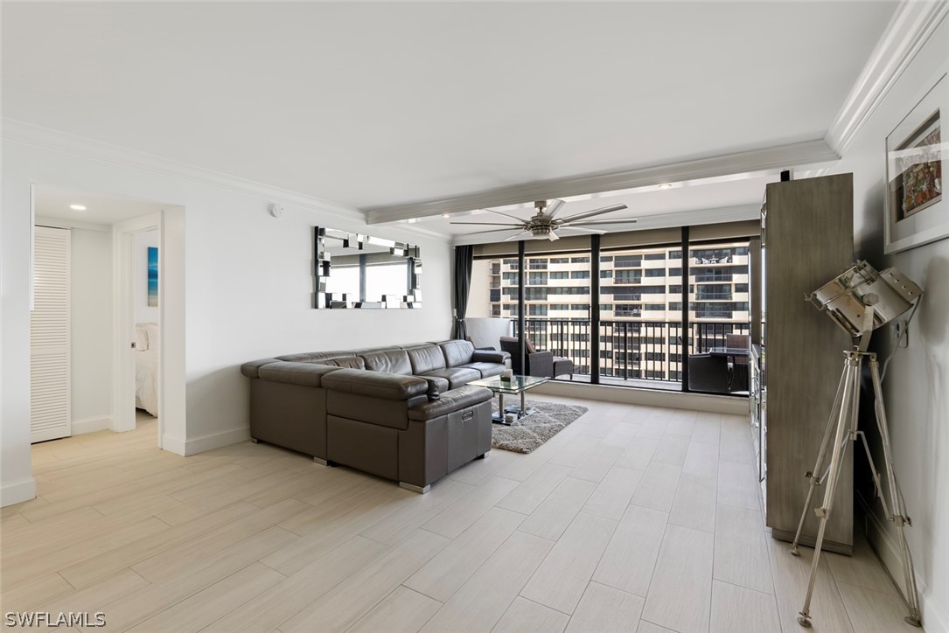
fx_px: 422
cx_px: 474
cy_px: 316
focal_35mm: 16
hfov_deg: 96.7
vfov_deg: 73.8
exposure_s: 1/4
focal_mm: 16
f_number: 9
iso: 100
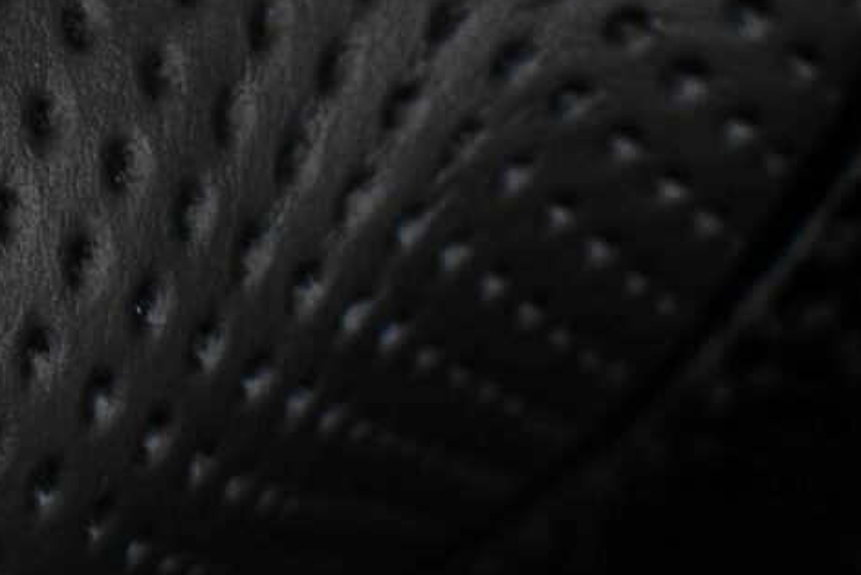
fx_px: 6837
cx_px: -361
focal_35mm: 286
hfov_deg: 7.1
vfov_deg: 4.8
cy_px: -334
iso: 500
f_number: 6.3
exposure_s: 1/125
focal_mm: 35
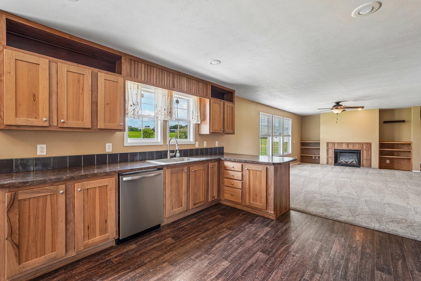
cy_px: 140
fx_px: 193
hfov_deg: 95.0
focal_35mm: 16
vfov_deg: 72.0
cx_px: 210
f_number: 8
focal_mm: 16.5
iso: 320
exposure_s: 1/30
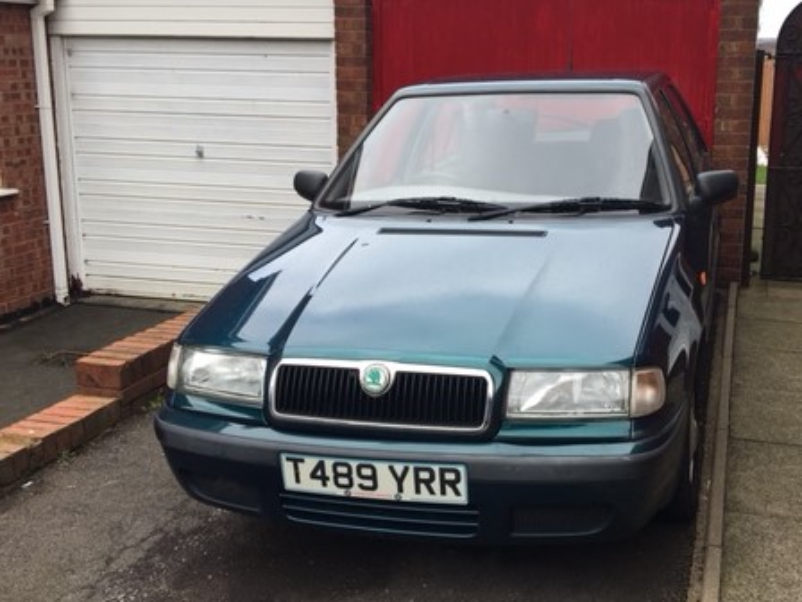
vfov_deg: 48.2
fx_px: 672
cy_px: 301
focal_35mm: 29
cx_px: 401
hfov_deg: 61.7
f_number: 2.2
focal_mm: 4.15
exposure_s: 1/195
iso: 25
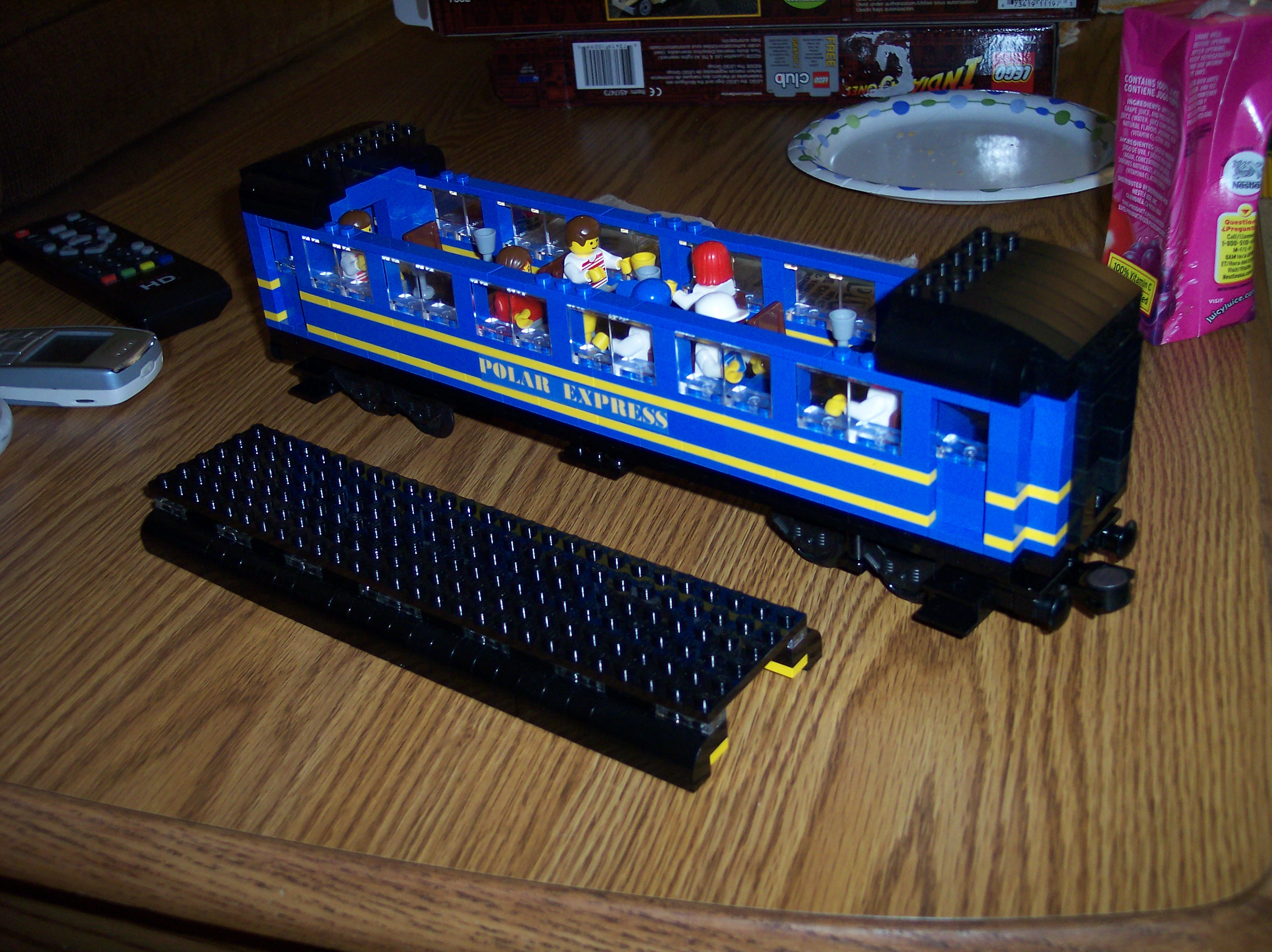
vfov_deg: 37.7
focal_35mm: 38
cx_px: 636
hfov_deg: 49.0
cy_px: 476
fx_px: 1396
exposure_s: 1/30
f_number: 2.8
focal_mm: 8
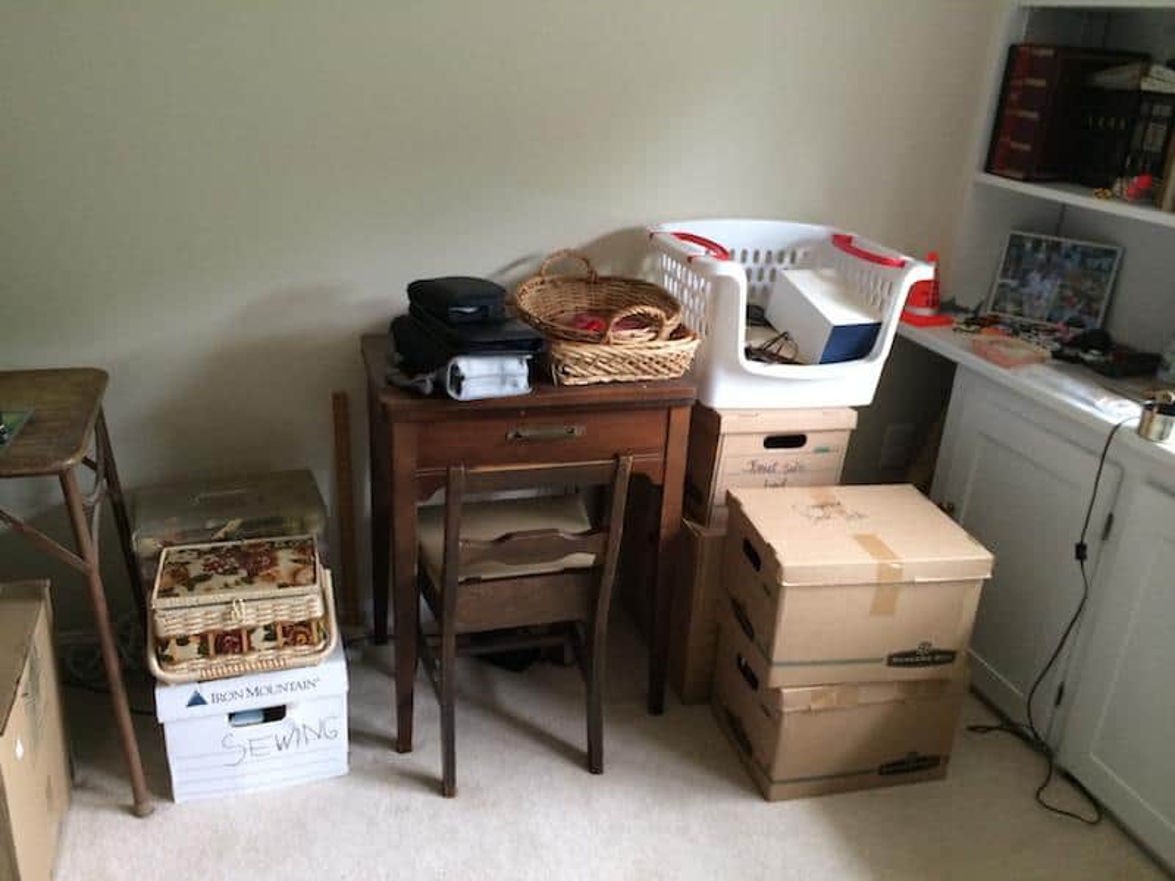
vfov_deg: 46.8
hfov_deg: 60.0
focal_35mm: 30
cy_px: 440
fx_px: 1018
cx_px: 588
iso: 200
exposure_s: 1/30
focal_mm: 4.12
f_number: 2.2
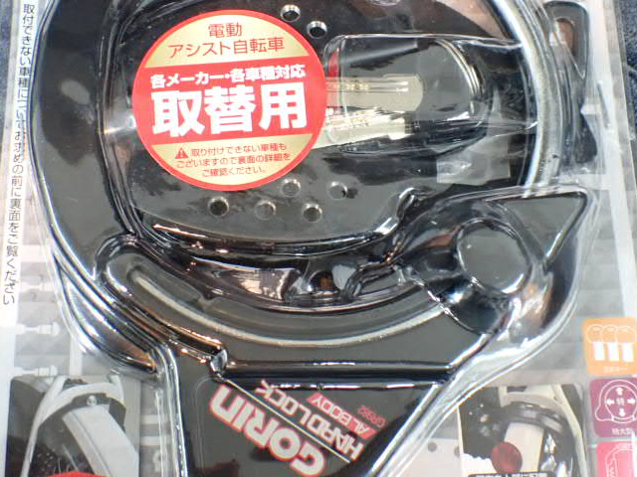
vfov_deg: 24.3
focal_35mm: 60
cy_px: 151
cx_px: 348
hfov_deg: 32.2
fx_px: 1104
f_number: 2.3
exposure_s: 1/125
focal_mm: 5.4
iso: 500
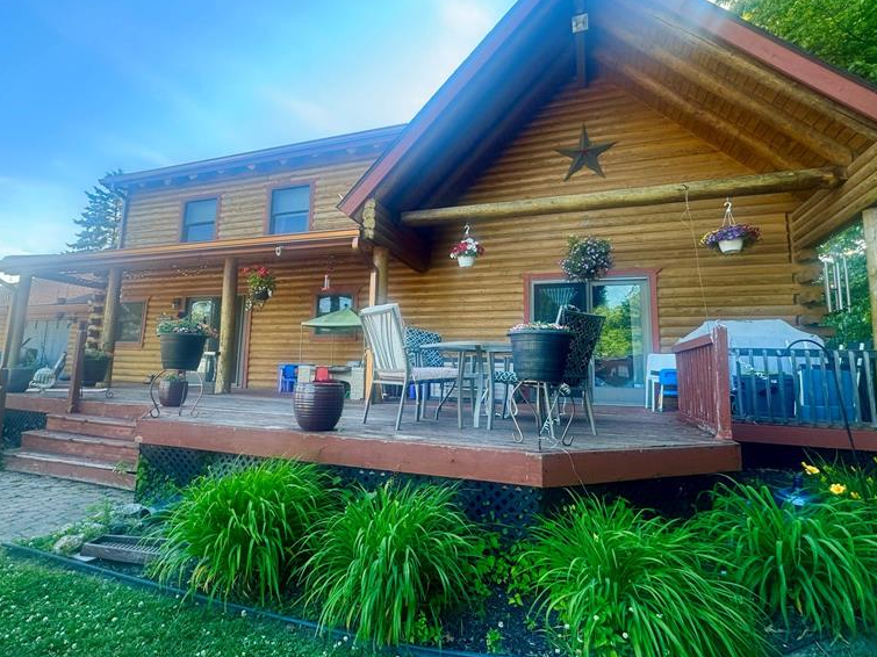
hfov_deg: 84.5
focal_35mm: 19
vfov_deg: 68.6
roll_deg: -1.2
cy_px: 305
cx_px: 402
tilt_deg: +9.1
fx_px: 481
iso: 50
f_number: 2.2
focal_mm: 2.22
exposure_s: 1/99
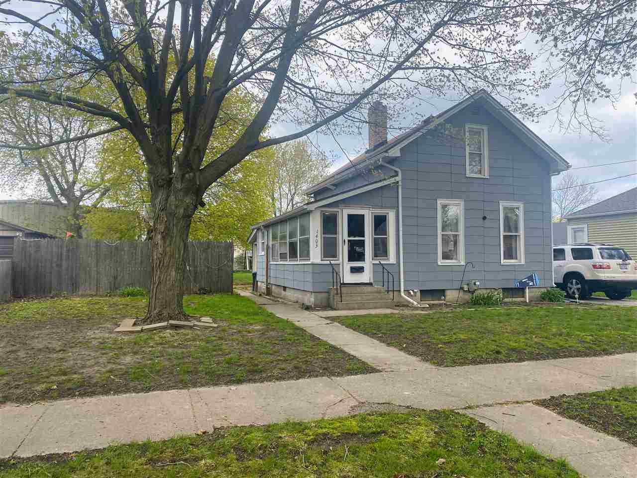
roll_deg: -0.1
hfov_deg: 67.3
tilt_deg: +1.8
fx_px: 478
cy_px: 239
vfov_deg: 53.1
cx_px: 318
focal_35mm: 26
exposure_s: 1/788
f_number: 1.8
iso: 32
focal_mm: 4.25
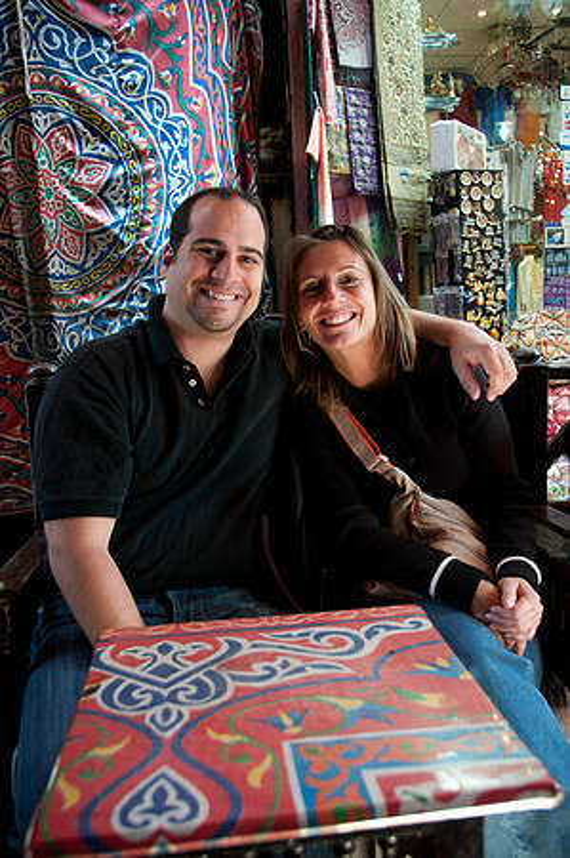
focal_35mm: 30
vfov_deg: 62.0
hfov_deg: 43.5
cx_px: 285
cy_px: 429
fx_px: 714
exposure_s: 1/20
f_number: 3.5
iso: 400
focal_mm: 20
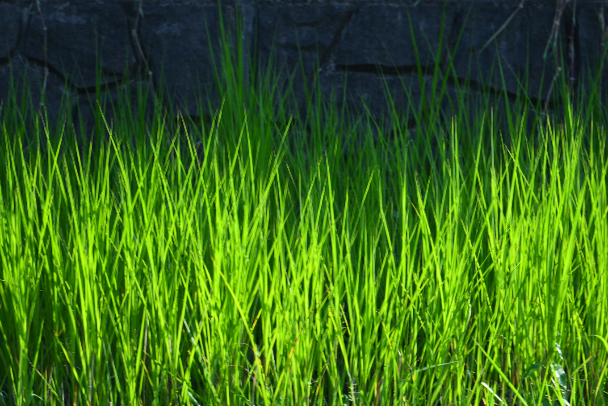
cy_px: 191
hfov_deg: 2.9
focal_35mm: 714
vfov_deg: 1.9
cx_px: 327
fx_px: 12060
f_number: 5.6
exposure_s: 1/160
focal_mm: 400
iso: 100
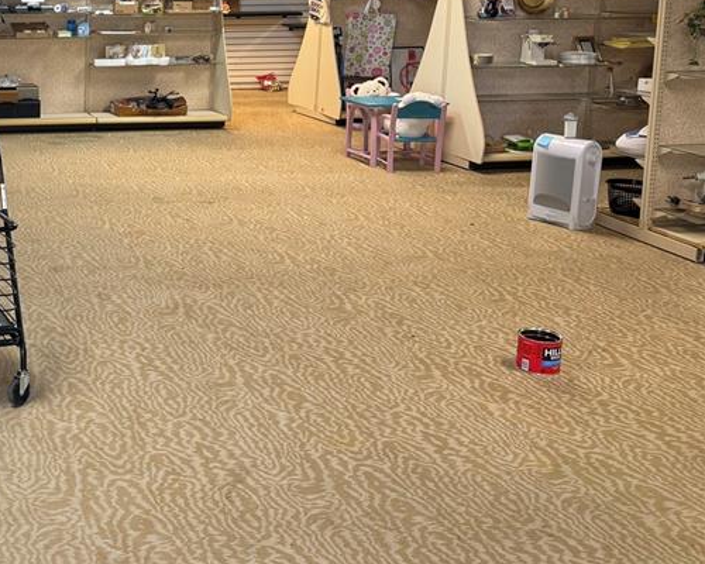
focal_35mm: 48
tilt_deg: -9.7
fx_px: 1002
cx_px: -16
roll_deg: +0.1
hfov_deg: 34.8
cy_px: 114
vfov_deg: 30.7
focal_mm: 6.76
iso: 160
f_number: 1.78
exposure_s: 1/60
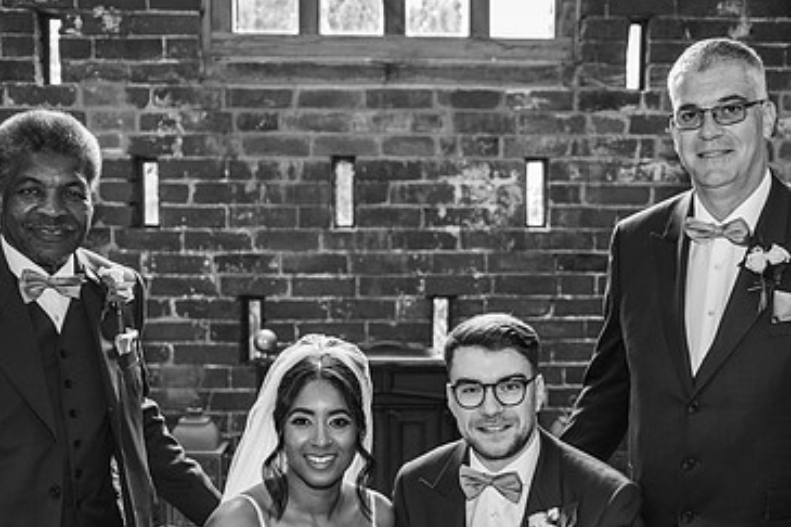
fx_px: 1296
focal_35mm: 59
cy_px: 367
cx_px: 472
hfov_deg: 33.8
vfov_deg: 22.8
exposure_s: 1/200
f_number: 2.2
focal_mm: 35
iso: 800
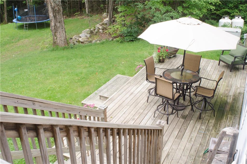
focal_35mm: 36
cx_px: 124
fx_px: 246
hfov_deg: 53.3
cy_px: 82
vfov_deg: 36.7
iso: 200
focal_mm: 24
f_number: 11
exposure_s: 1/25
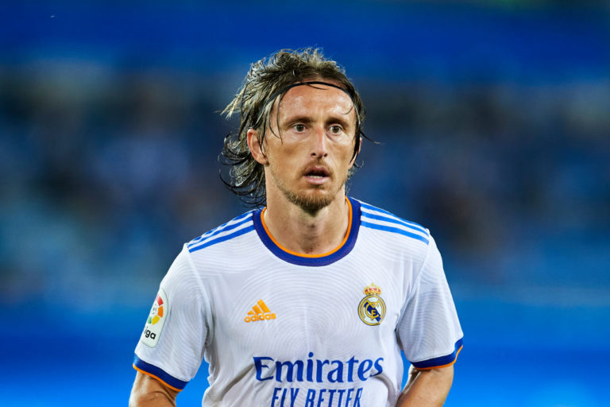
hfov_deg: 5.2
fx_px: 6777
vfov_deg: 3.4
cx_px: 305
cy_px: 204
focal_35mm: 400
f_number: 2.8
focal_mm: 400
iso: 2500
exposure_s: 1/1600
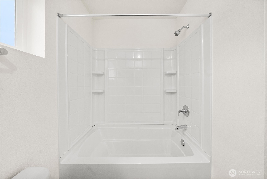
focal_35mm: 12
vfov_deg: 90.1
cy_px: 90
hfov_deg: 112.6
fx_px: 89
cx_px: 134
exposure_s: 1/60
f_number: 7.1
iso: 160
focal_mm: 12
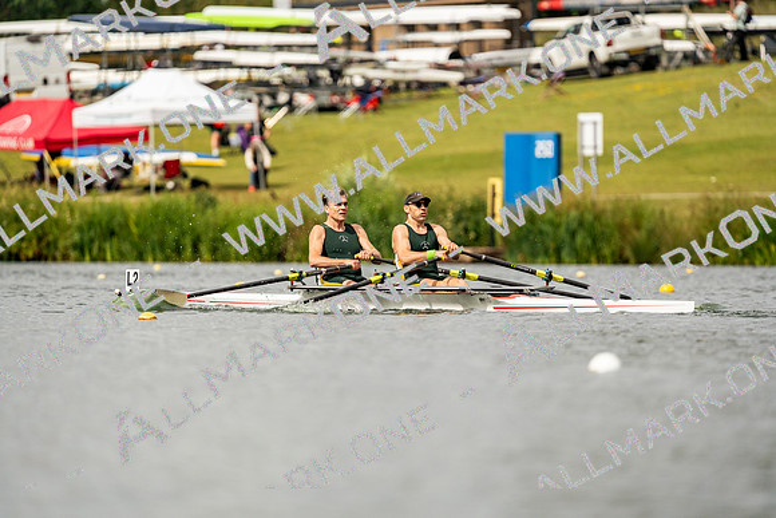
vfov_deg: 2.3
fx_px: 12936
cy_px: 259
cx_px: 388
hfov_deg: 3.4
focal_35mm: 600
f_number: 6.3
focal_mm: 600
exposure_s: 1/2000
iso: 200
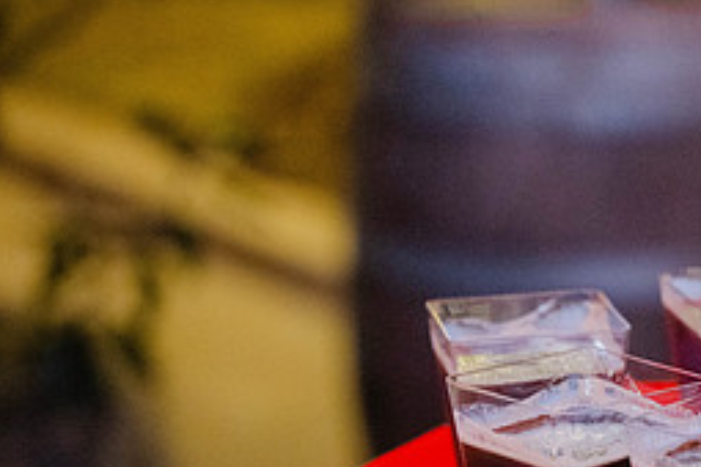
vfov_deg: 8.8
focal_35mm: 155
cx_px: 786
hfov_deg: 13.0
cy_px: 356
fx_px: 3018
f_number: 3.5
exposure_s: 1/60
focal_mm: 68
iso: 4000
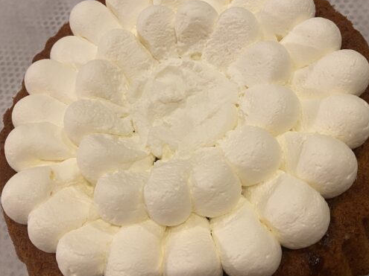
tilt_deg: -62.1
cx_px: 199
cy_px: 139
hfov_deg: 52.6
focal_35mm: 35
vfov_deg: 40.7
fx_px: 373
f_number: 1.8
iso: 250
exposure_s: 1/50
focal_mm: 4.25
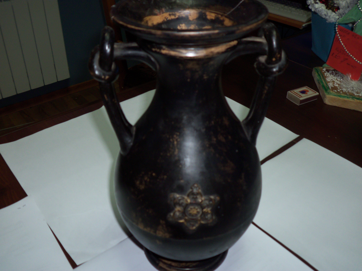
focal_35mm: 34
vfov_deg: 41.8
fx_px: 356
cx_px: 181
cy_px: 136
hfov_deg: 54.0
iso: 100
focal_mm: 5.7
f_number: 2.9
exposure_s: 1/30
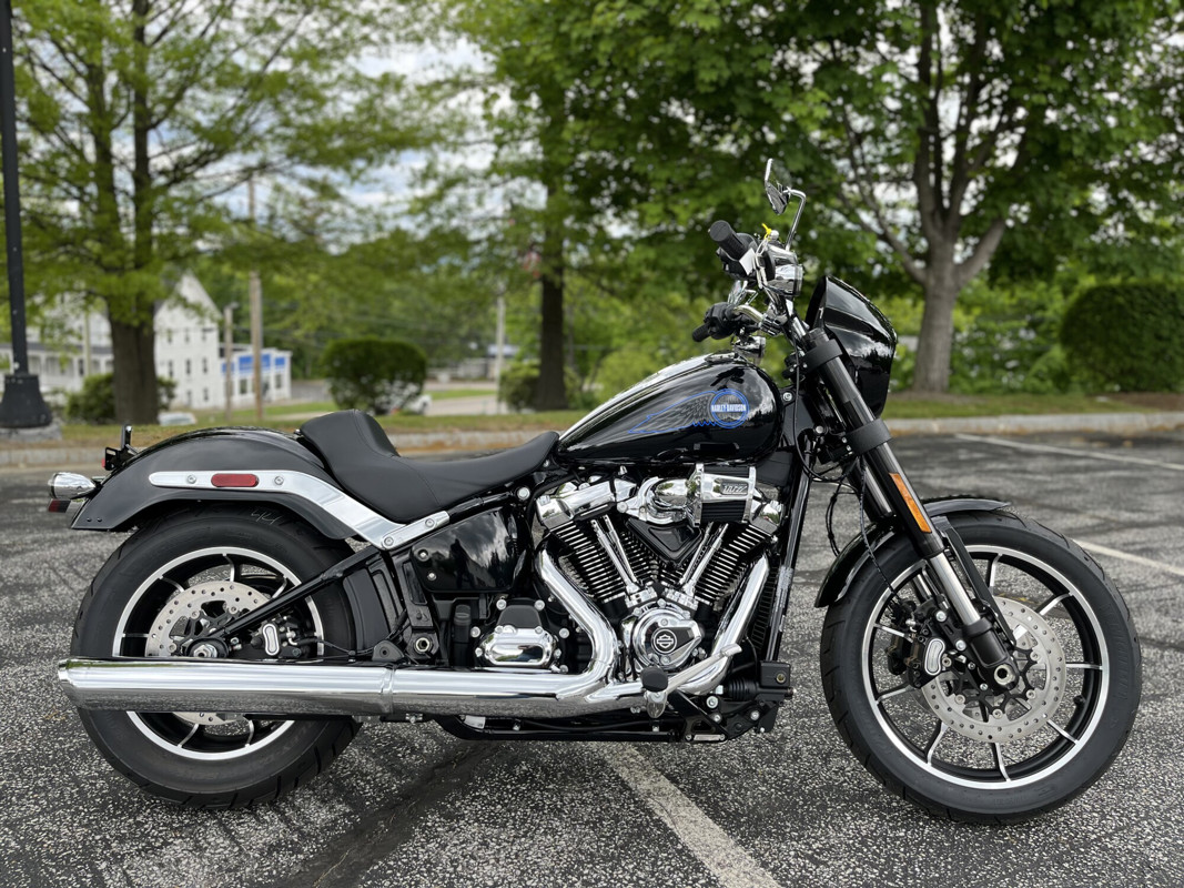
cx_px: 592
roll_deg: -2.1
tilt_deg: -10.2
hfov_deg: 67.3
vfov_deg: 53.1
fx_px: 889
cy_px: 444
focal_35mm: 26
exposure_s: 1/400
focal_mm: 5.1
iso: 50
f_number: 1.6
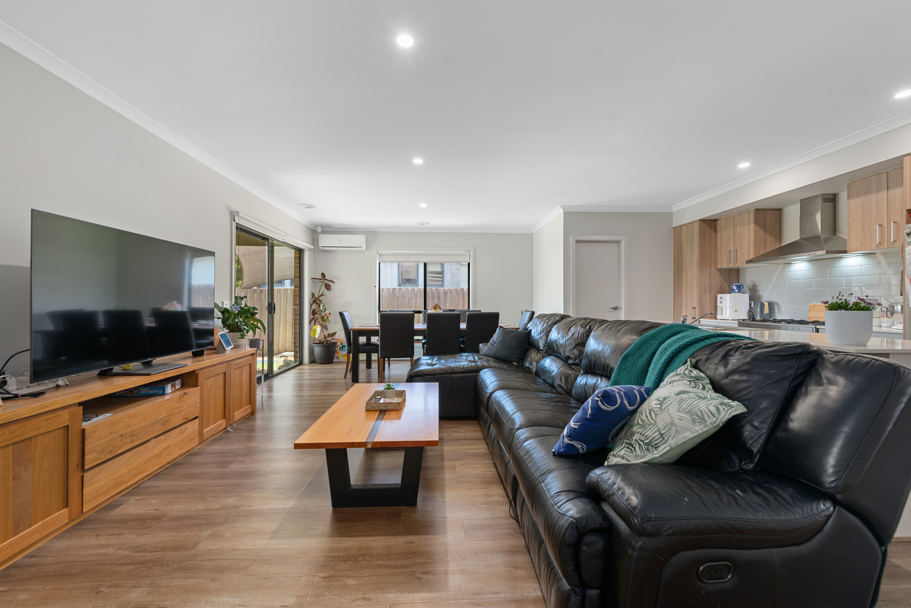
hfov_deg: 104.2
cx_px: 456
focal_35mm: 14
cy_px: 304
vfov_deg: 81.3
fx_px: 354
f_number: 8
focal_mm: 14
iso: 125
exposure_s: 1
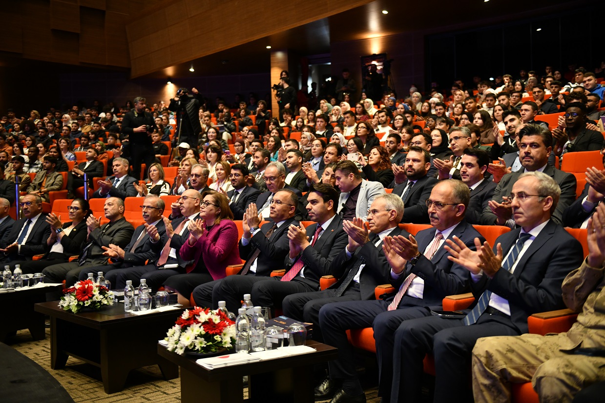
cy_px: 202
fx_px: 672
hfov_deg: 48.5
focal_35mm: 40
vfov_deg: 33.4
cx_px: 302
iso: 1600
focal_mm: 40
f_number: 2.8
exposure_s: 1/100
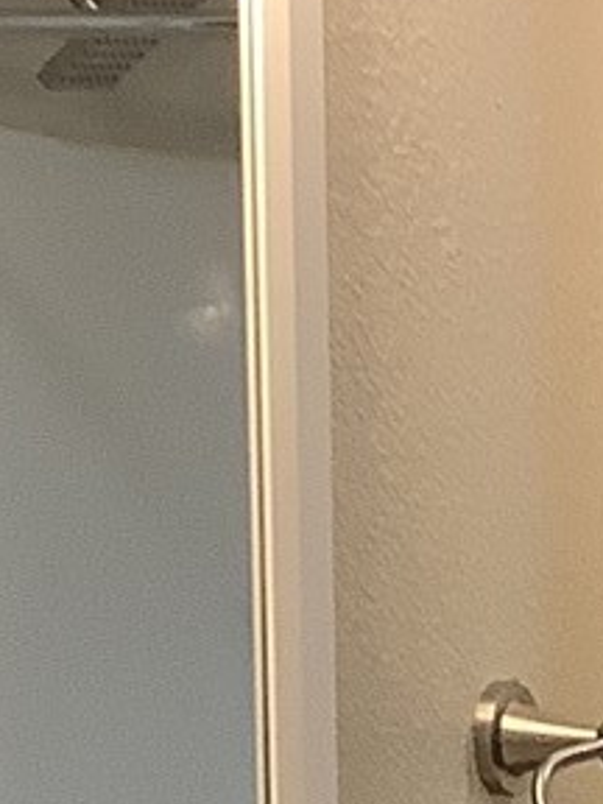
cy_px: 1566
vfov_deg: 9.0
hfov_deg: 7.0
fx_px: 4808
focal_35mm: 207
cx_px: 1156
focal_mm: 3.3
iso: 100
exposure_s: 1/60
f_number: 2.4
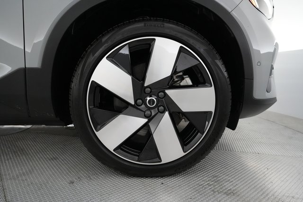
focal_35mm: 24
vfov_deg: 53.1
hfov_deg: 73.8
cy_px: 101
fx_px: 202
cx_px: 152
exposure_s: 1/160
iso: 6400
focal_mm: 24
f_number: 4.5
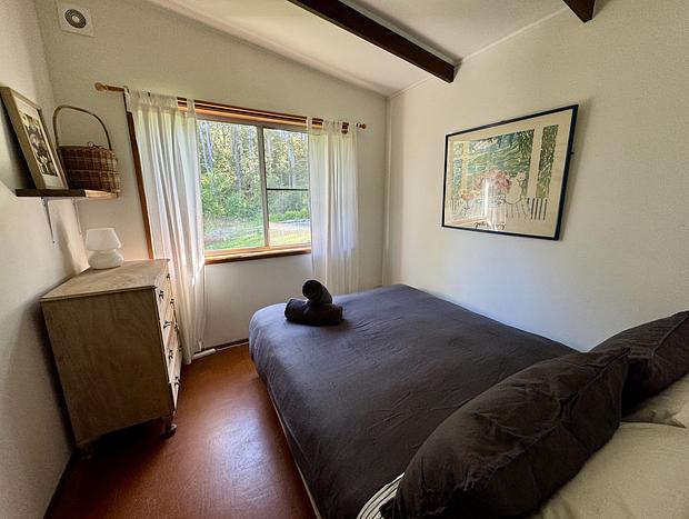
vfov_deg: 85.8
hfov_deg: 102.0
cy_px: 260
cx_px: 344
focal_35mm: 14
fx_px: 279
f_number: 2.2
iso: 160
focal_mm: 2.22
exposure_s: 1/99
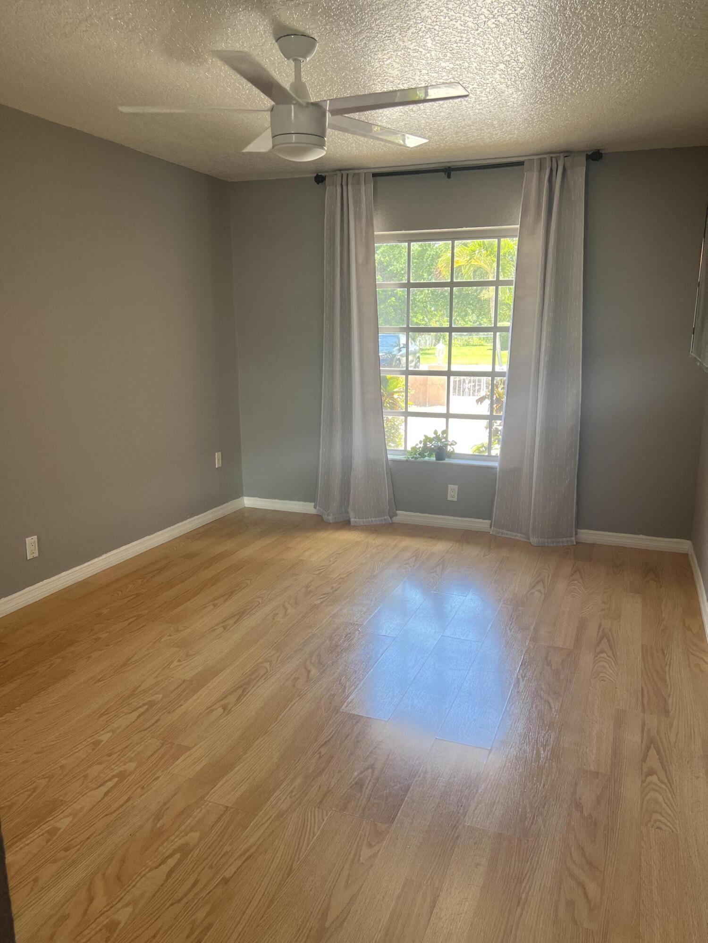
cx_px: 354
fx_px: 709
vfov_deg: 67.3
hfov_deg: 53.1
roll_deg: -0.2
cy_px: 472
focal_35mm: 26
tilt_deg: -11.4
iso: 50
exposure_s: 1/128
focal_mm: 5.7
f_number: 1.5
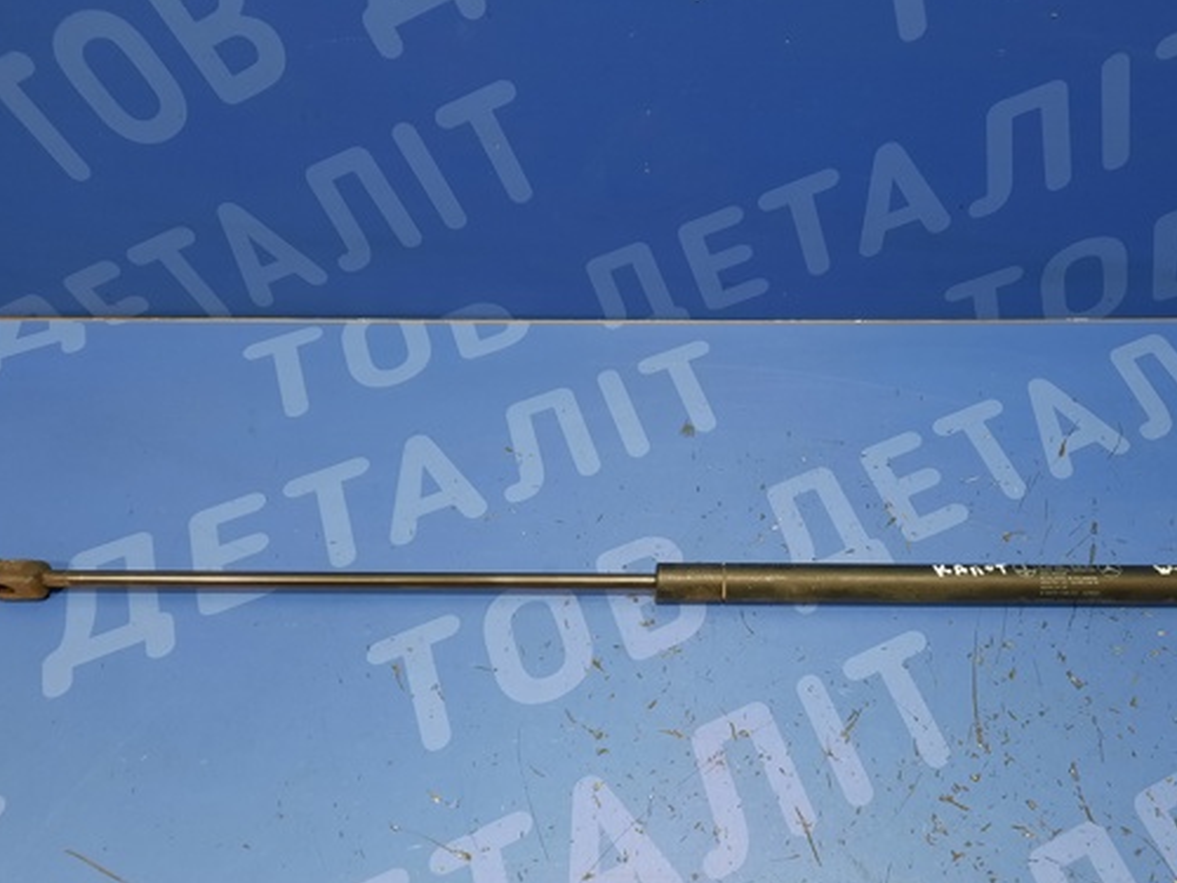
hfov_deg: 56.5
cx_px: 690
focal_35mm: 32
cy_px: 551
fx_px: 1088
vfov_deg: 43.8
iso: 320
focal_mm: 4.6
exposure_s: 1/33
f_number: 2
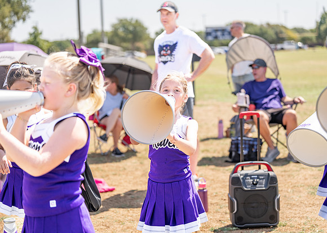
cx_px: 166
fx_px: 703
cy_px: 114
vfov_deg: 18.8
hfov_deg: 26.2
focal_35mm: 76
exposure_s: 1/1600
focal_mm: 70
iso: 160
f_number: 2.8
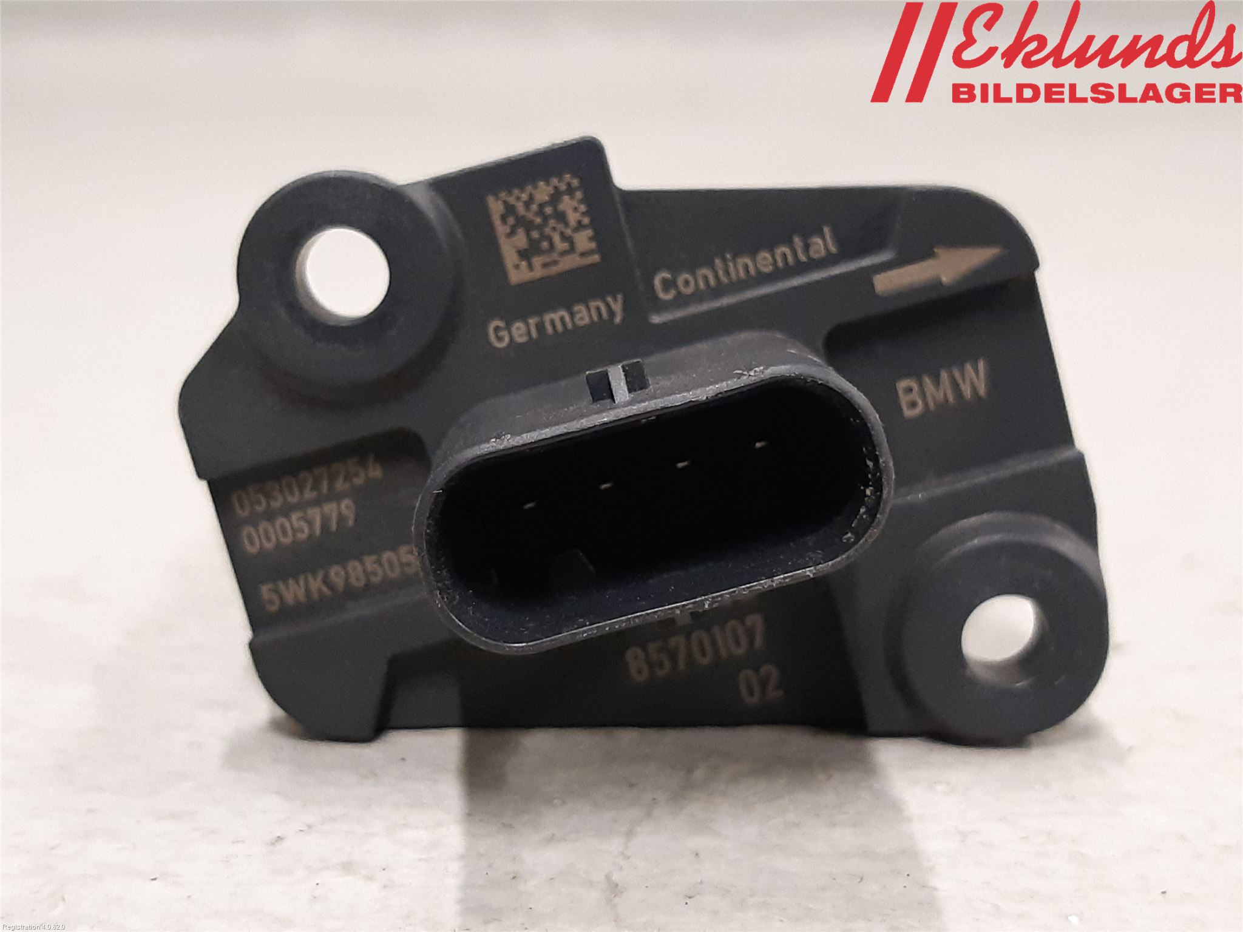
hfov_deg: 67.3
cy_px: 466
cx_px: 622
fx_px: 934
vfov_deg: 53.1
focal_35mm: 26
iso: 250
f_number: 1.7
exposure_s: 1/50
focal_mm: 3.93
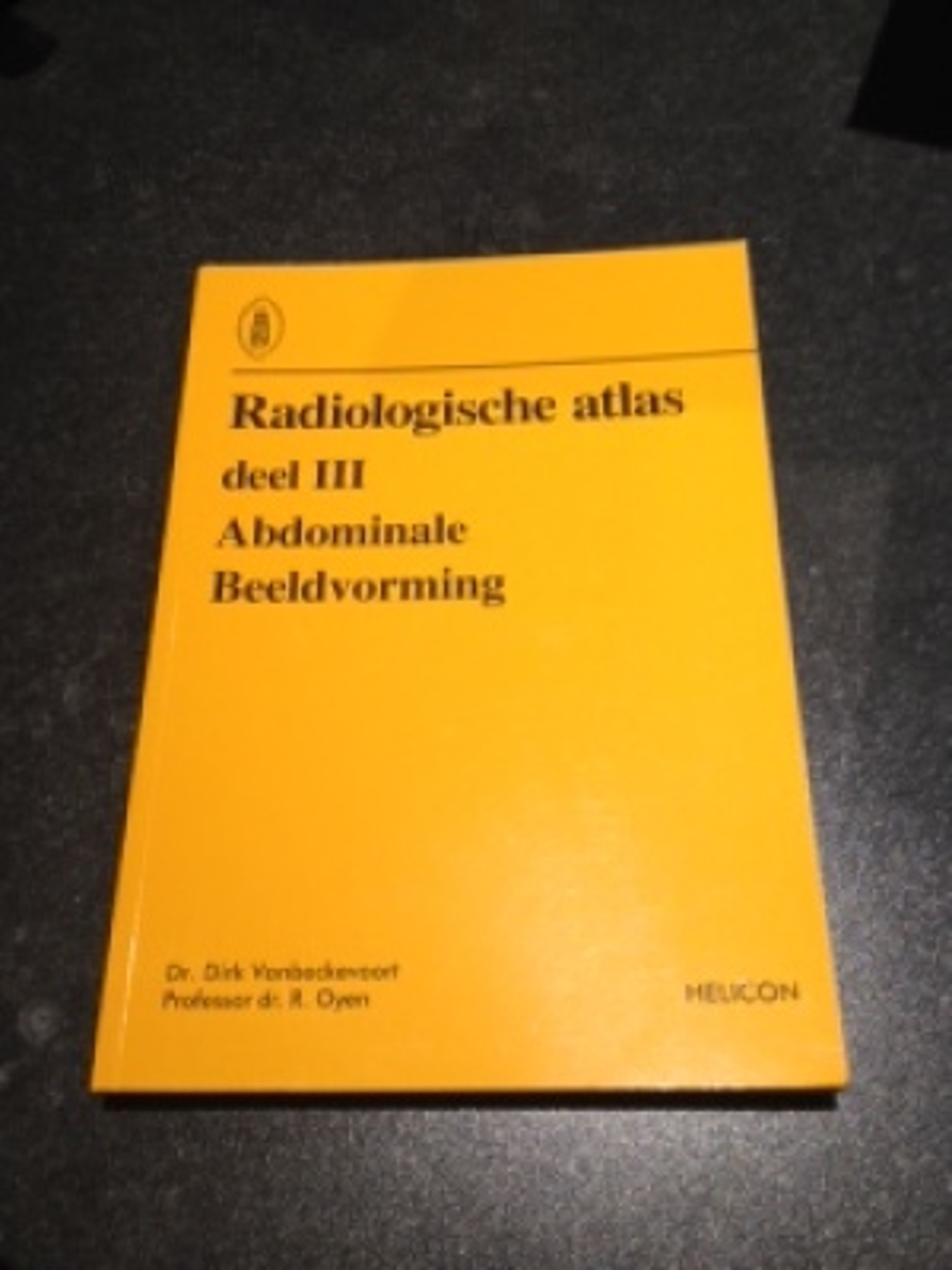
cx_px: 476
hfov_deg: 40.7
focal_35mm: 35
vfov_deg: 52.6
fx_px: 1283
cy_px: 635
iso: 64
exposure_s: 1/20
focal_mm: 4.28
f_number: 2.4
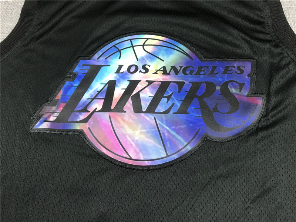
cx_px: 148
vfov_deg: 49.7
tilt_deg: -75.5
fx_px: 239
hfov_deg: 63.4
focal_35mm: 28
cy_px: 111
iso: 32
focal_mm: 3.99
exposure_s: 1/25
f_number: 1.8
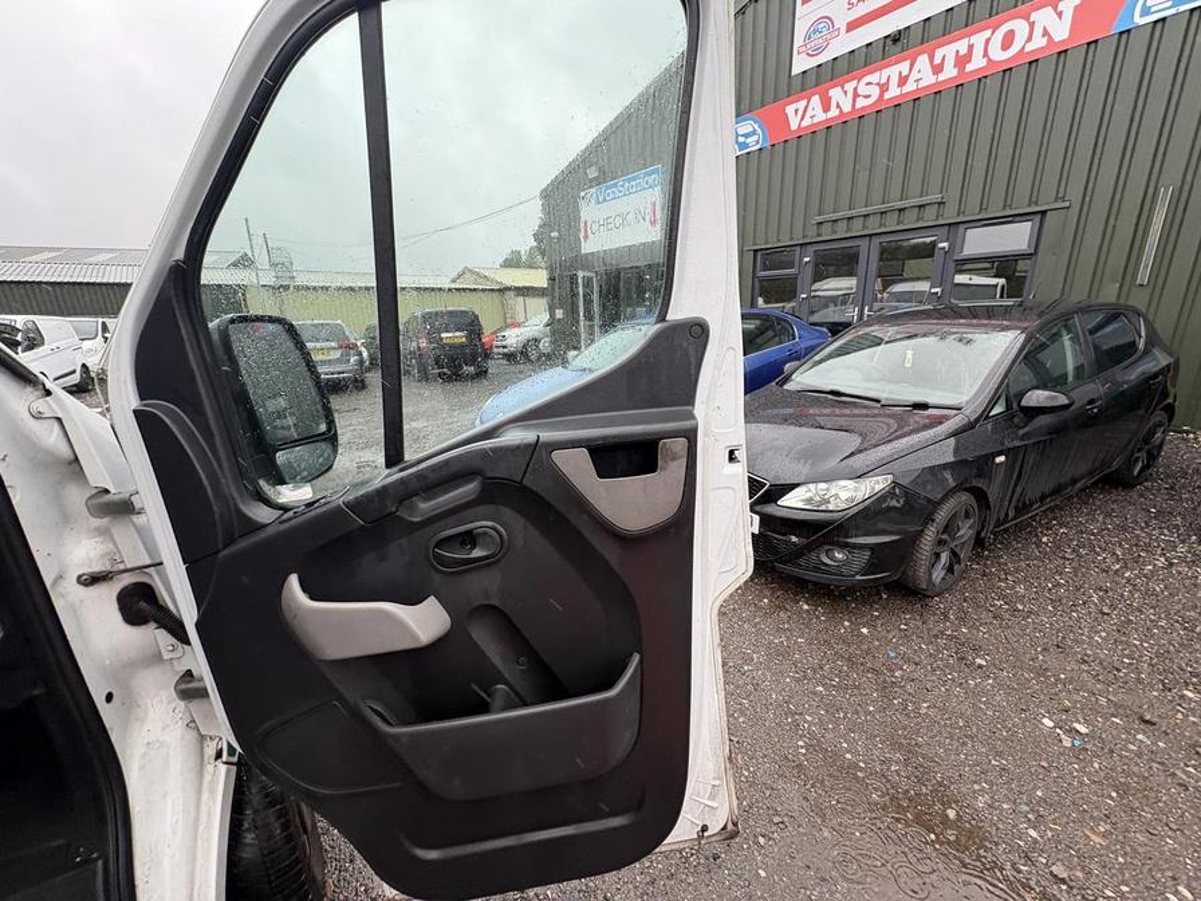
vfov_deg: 85.7
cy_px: 450
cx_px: 600
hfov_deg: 102.1
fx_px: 486
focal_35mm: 14
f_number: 2.2
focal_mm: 2.22
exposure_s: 1/136
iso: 40
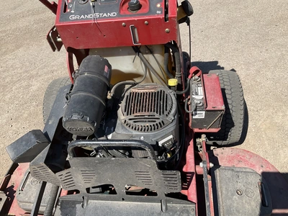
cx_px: 144
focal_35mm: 29
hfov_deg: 61.7
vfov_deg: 48.2
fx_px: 241
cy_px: 108
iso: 25
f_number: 1.8
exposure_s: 1/1311
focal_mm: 3
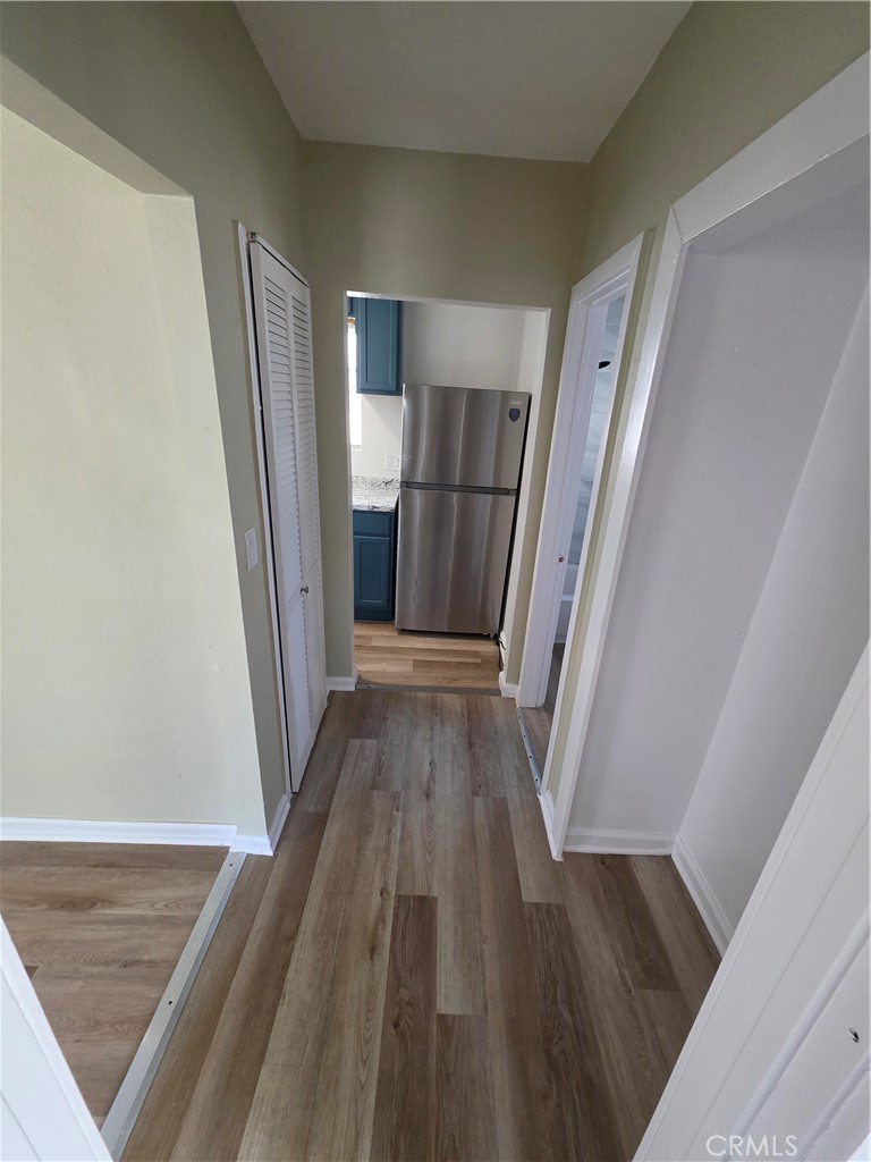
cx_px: 436
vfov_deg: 106.2
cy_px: 581
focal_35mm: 13
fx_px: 436
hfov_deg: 89.9
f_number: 1.9
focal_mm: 2.2
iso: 320
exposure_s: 1/120
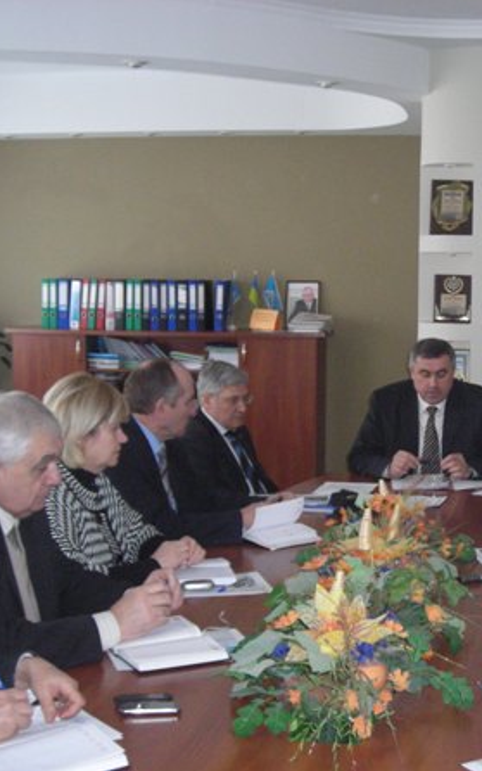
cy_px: 400
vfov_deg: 36.3
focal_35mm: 56
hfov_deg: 22.7
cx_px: 411
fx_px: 1176
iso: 315
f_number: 3.2
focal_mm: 6.3
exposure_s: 1/60
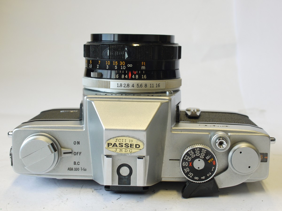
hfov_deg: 32.2
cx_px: 141
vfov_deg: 24.4
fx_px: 489
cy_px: 106
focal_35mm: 60
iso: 400
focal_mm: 30
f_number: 10
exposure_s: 1/20
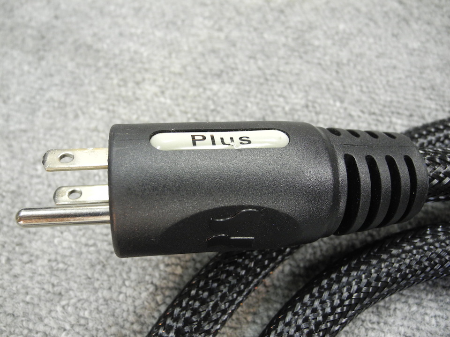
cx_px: 225
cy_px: 168
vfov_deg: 49.7
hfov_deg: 63.4
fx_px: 364
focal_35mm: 28
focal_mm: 6
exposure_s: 1/18.8
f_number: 2.8
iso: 400
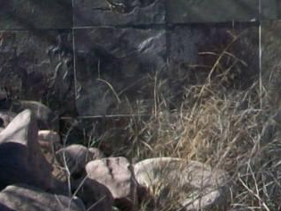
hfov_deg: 8.6
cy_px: -272
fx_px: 1793
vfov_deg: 6.4
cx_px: 498
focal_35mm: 221
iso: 64
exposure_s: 1/231
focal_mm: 5.7
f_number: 5.5
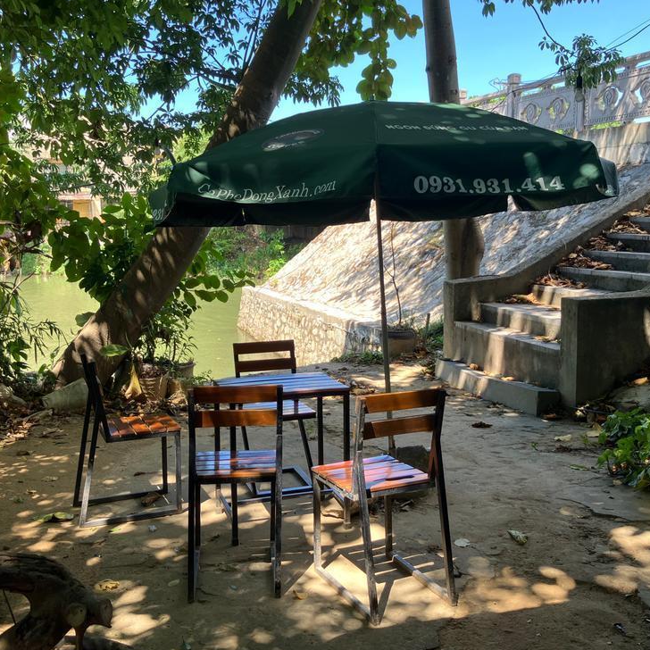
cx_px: 316
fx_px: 722
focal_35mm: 34
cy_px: 321
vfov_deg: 48.4
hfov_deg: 48.4
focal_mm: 3.99
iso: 25
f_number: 1.8
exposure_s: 1/170
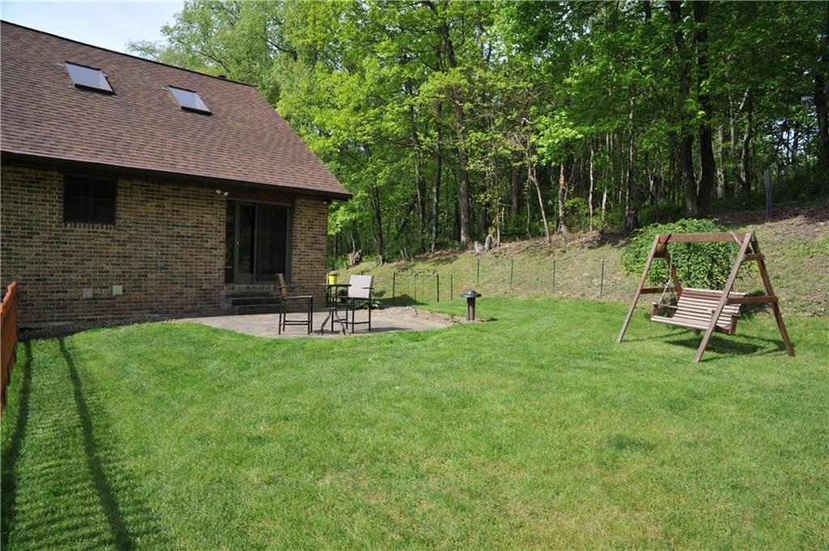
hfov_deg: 41.1
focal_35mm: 48
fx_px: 1104
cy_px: 276
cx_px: 414
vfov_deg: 28.0
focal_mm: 48
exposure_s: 1/250
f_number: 8
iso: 200
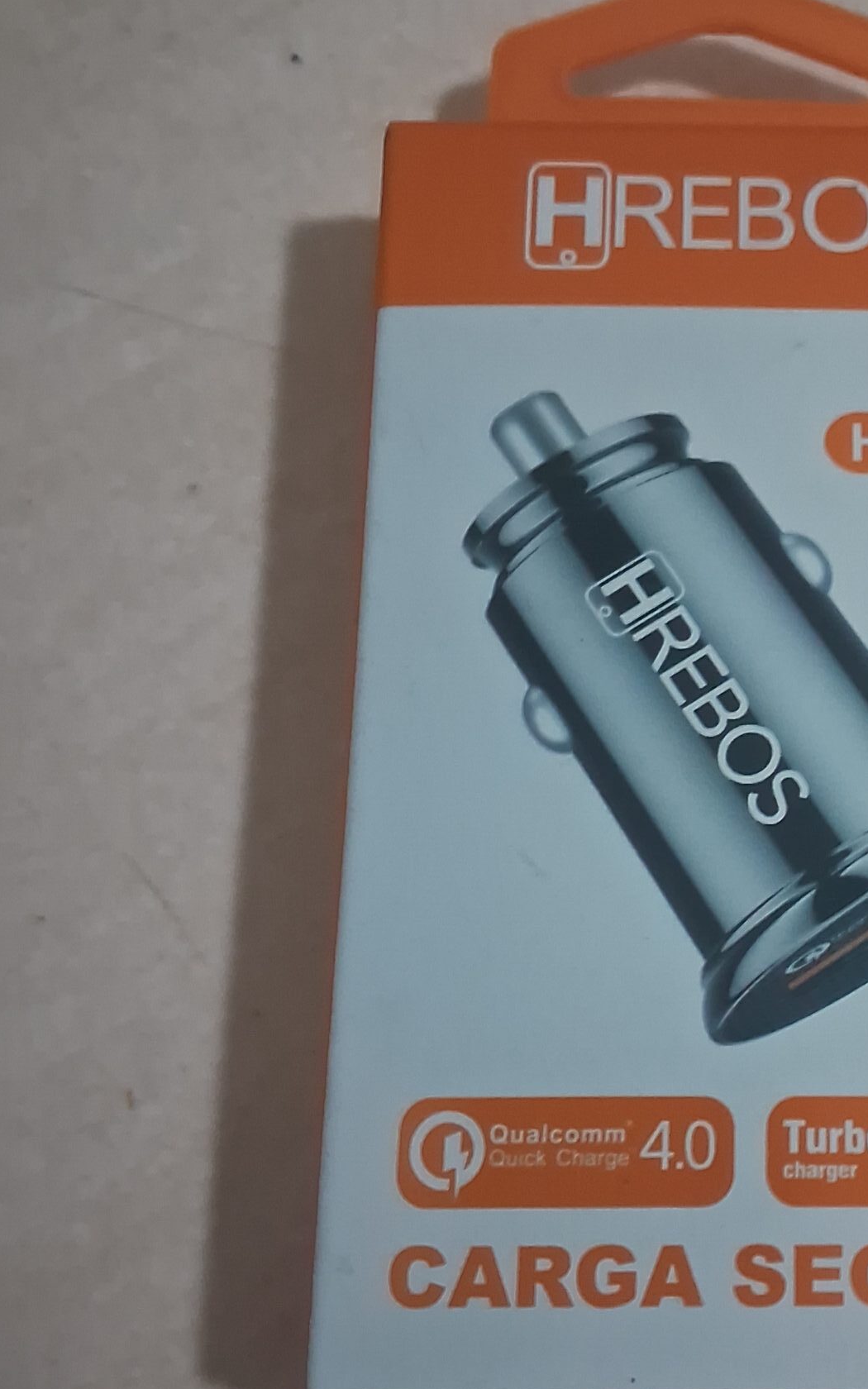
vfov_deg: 47.1
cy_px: 752
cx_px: 785
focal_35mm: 42
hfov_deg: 29.3
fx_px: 1590
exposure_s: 1/20
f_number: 1.8
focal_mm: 3.98
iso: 1000
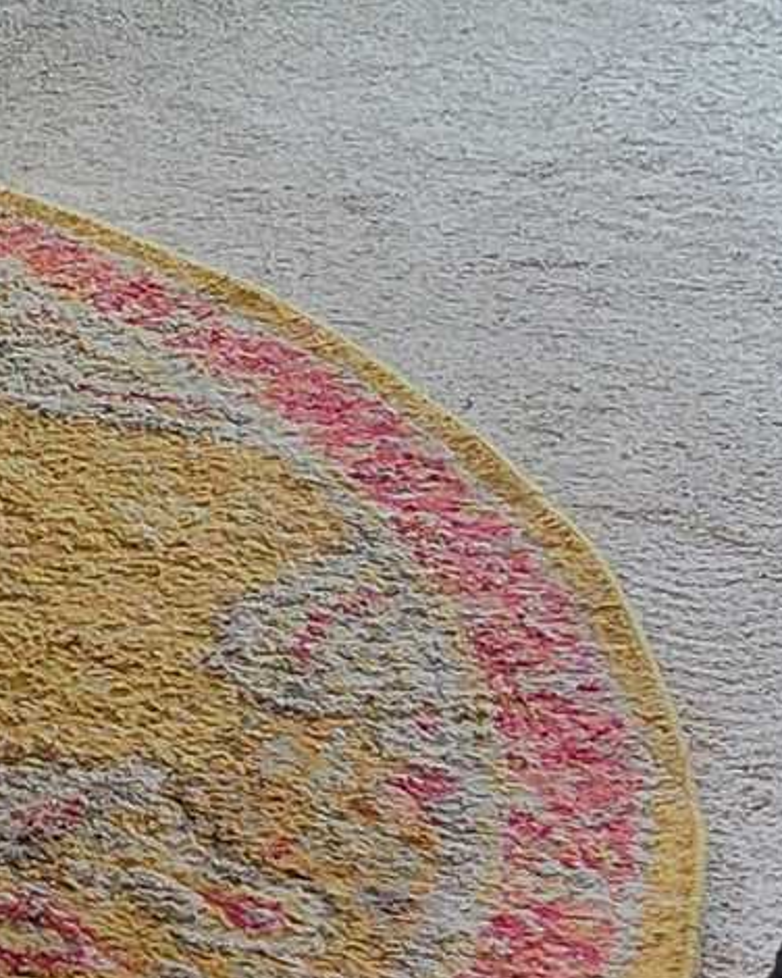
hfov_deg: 8.4
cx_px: -1221
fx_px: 4802
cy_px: -705
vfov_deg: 11.0
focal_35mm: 166
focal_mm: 5.4
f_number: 1.8
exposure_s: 1/60
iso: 250
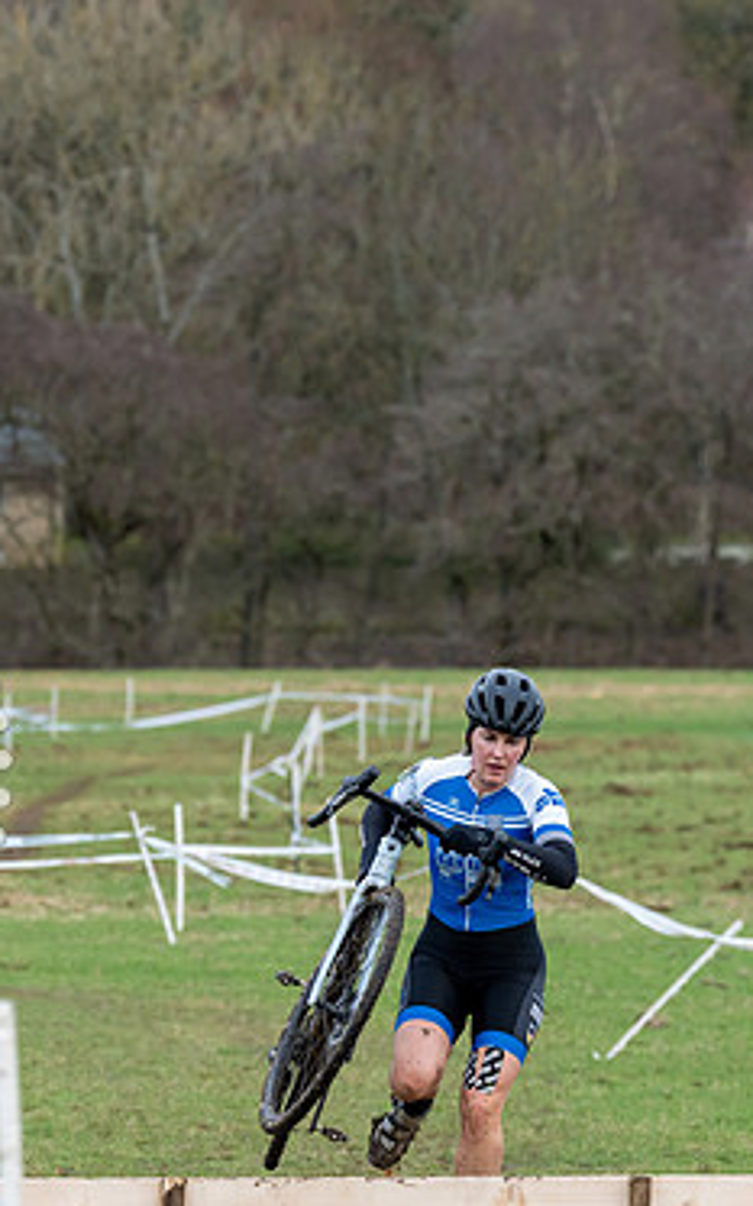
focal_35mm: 221
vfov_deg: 9.5
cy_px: 600
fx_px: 7259
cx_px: 210
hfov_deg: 5.9
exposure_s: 1/1000
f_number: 3.5
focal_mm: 111
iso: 1250
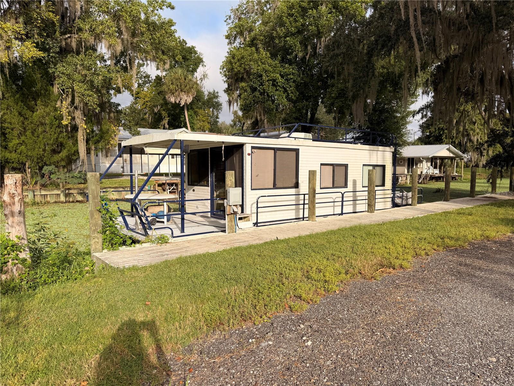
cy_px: 193
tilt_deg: -5.6
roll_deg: -0.5
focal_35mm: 24
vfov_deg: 56.8
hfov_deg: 71.6
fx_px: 356
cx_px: 257
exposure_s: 1/3584
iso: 80
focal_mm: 6.76
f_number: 1.78
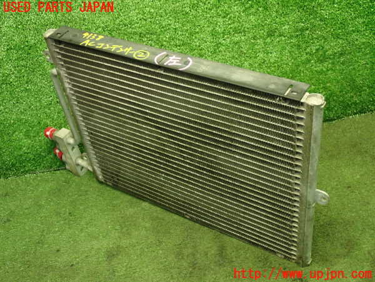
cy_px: 141
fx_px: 509
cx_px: 188
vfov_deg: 30.9
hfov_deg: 40.4
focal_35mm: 47
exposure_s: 1/50
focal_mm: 8.4
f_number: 3.1
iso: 800
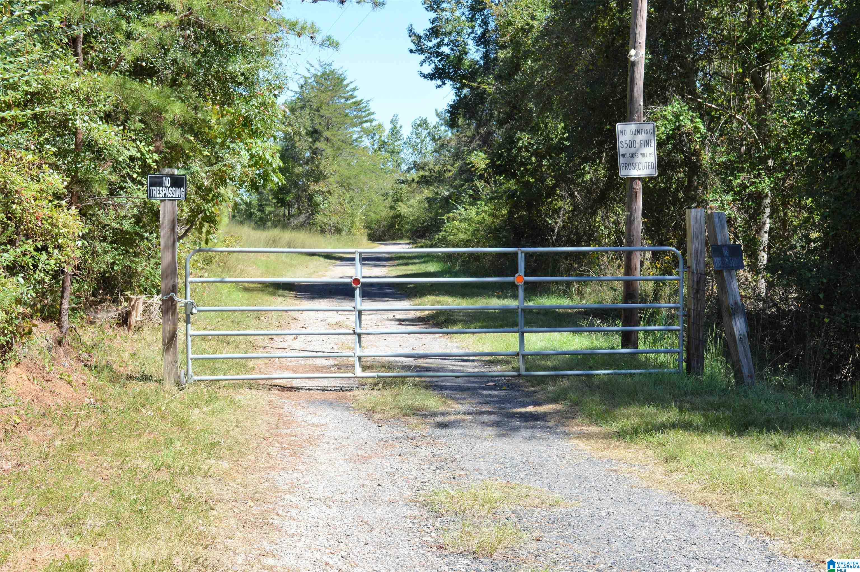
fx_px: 1146
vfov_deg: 28.0
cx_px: 430
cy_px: 286
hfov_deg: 41.1
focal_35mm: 48
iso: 400
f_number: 9
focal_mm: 32
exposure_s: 1/320
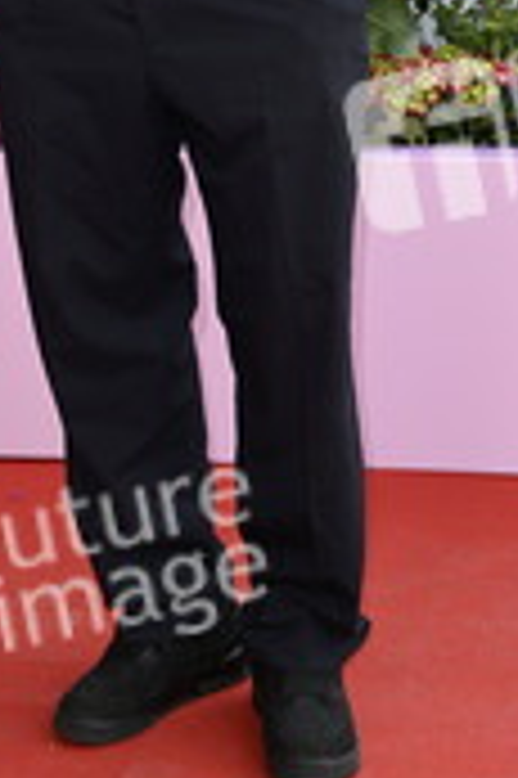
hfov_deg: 10.2
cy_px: -99
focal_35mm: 134
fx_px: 2898
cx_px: 167
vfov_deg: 14.9
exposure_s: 1/250
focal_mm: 58
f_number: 5.6
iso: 500
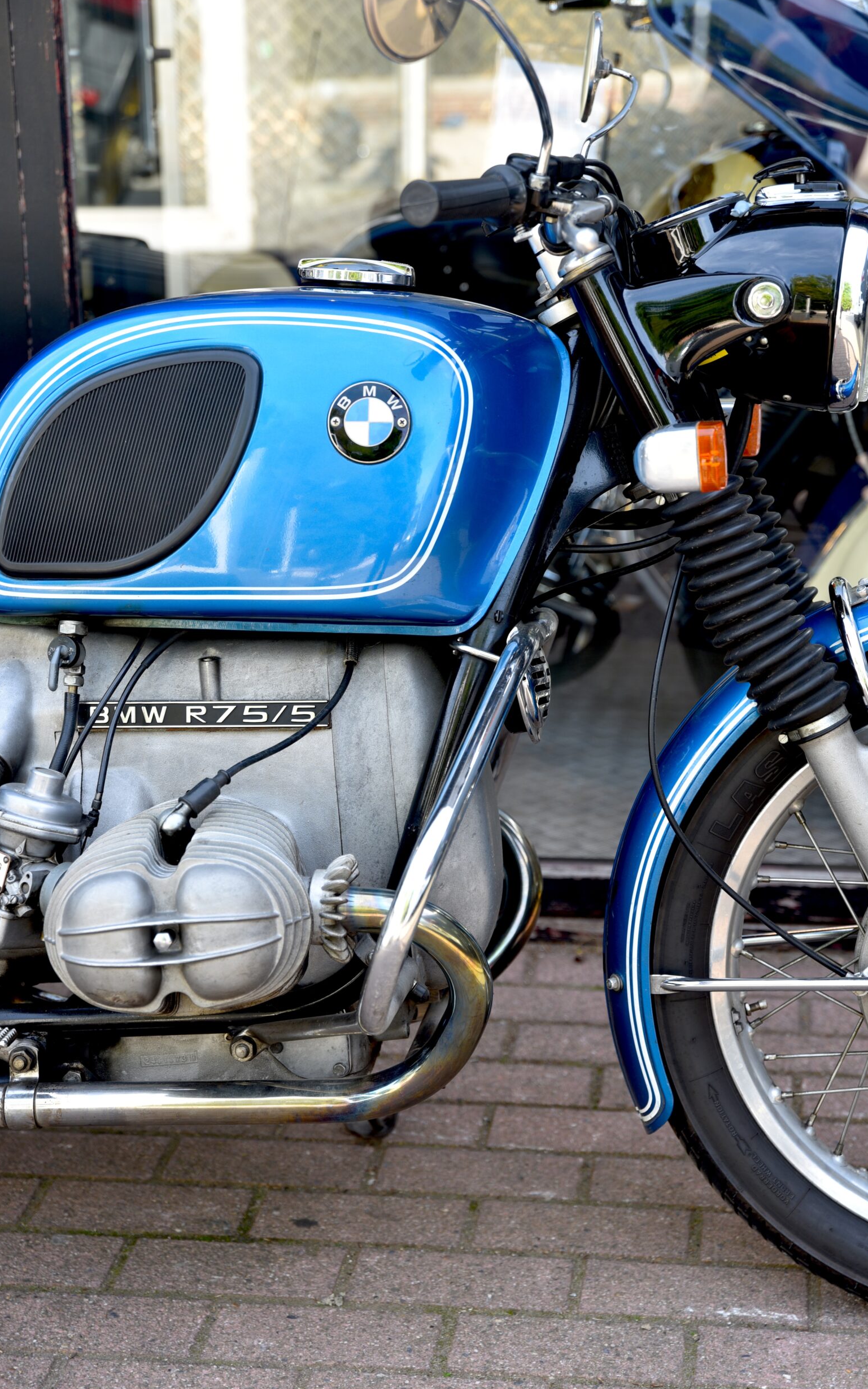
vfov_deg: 29.8
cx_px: 463
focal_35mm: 69
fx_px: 2611
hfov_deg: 18.9
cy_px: 673
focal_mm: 65
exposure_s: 1/60
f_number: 4
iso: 100
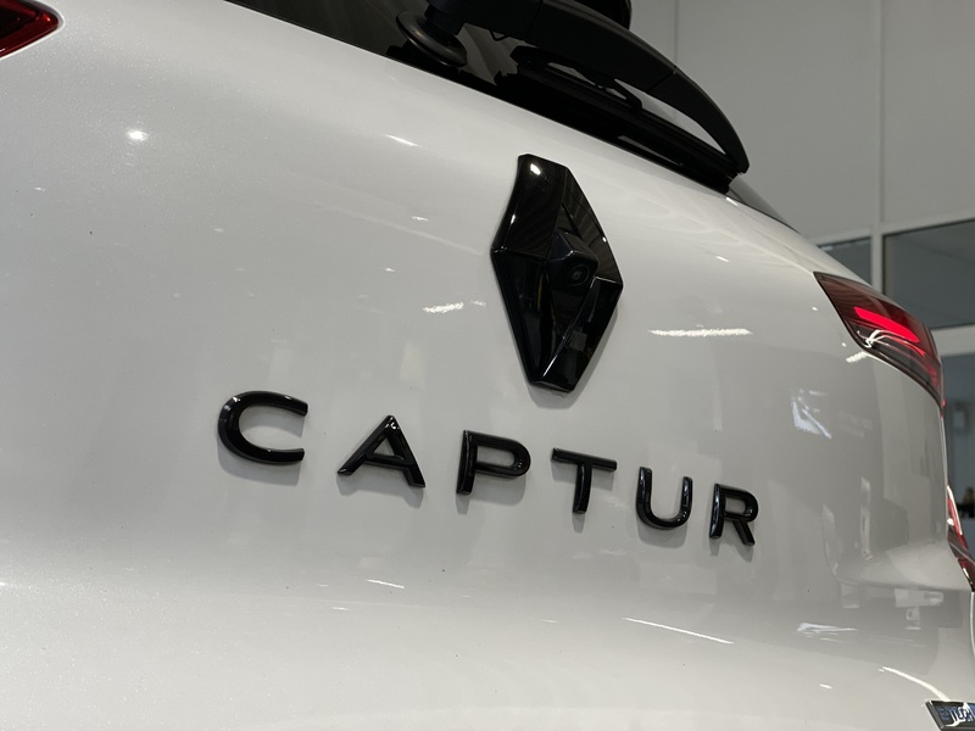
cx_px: 488
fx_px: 1803
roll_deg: -2.8
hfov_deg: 30.3
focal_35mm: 64
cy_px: 366
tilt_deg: +9.5
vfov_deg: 22.9
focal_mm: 7.5
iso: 160
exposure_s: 1/100
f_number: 2.2
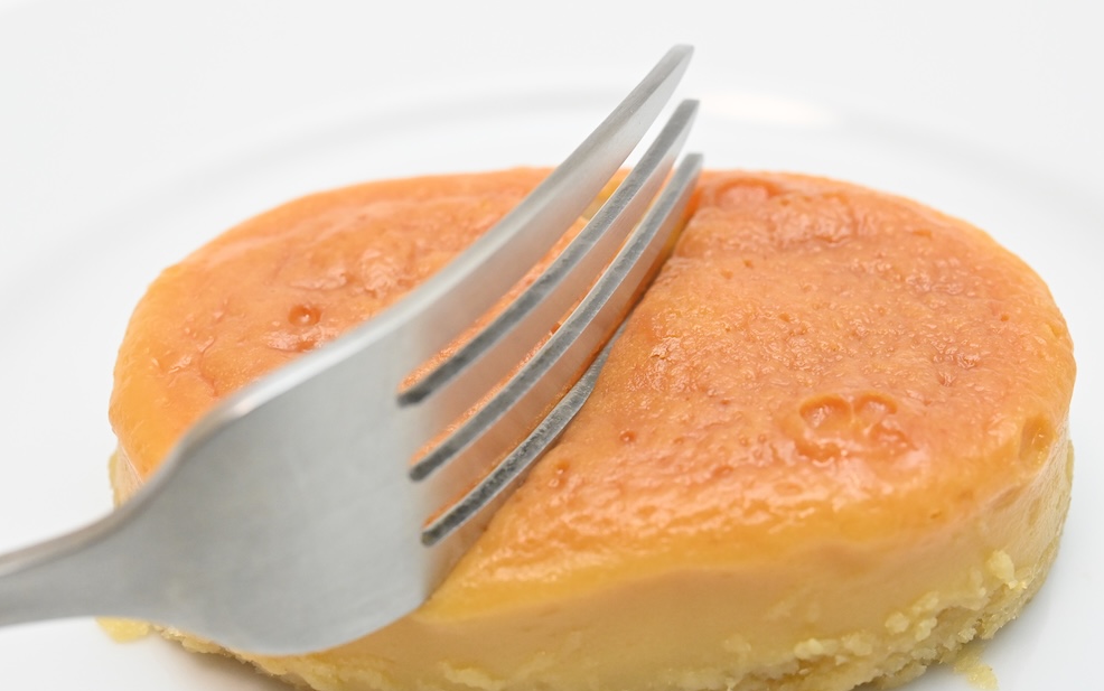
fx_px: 1866
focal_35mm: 62
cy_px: 354
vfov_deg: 21.0
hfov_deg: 33.0
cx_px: 559
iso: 6400
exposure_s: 1/200
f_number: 11
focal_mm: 60
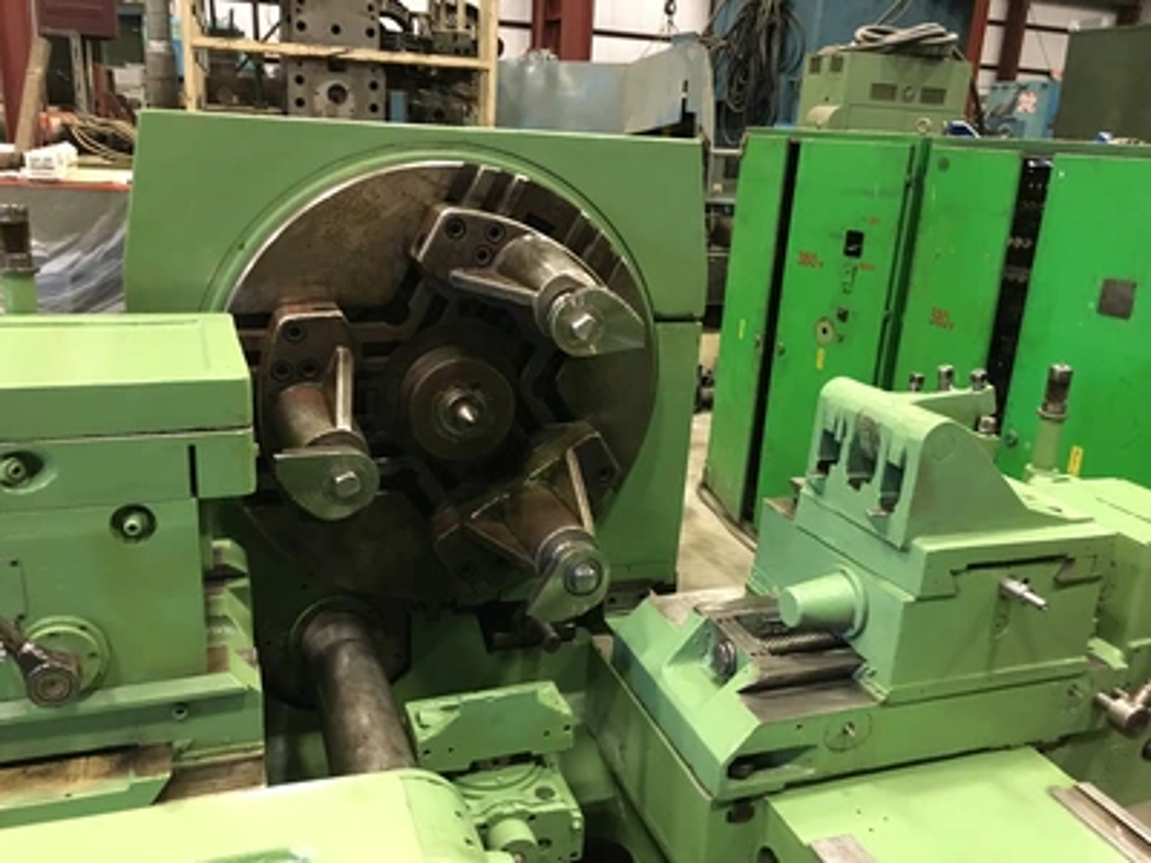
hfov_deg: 61.7
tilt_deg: -18.1
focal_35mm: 29
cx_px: 576
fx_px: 964
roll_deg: -3.2
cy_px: 432
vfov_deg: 48.2
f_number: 2.2
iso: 200
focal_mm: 4.15
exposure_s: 1/15
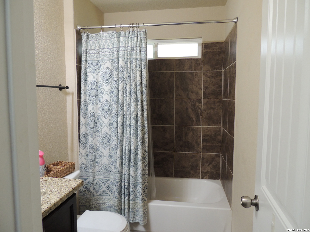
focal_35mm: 24
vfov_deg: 56.8
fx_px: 215
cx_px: 155
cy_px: 116
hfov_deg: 71.6
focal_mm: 4.3
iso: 360
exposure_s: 1/30
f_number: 3
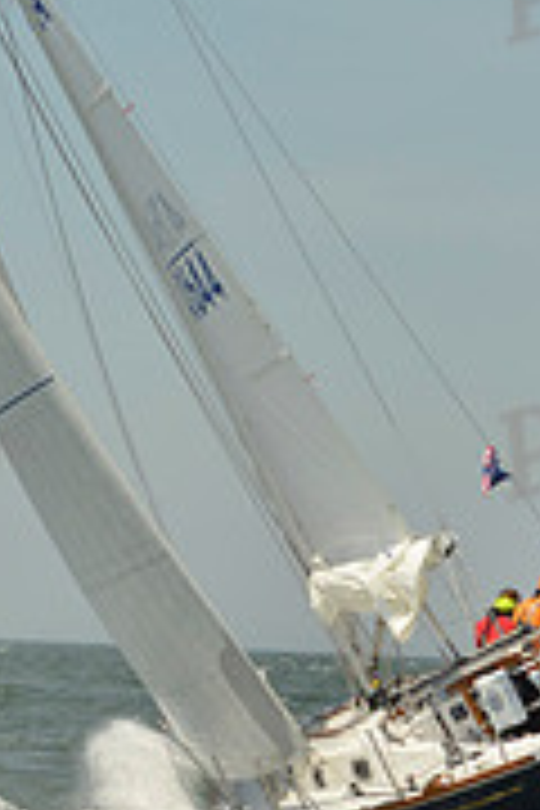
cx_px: 268
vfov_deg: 9.0
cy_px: -243
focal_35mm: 225
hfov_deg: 6.1
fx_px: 5062
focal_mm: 70
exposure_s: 1/1250
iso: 200
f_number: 8
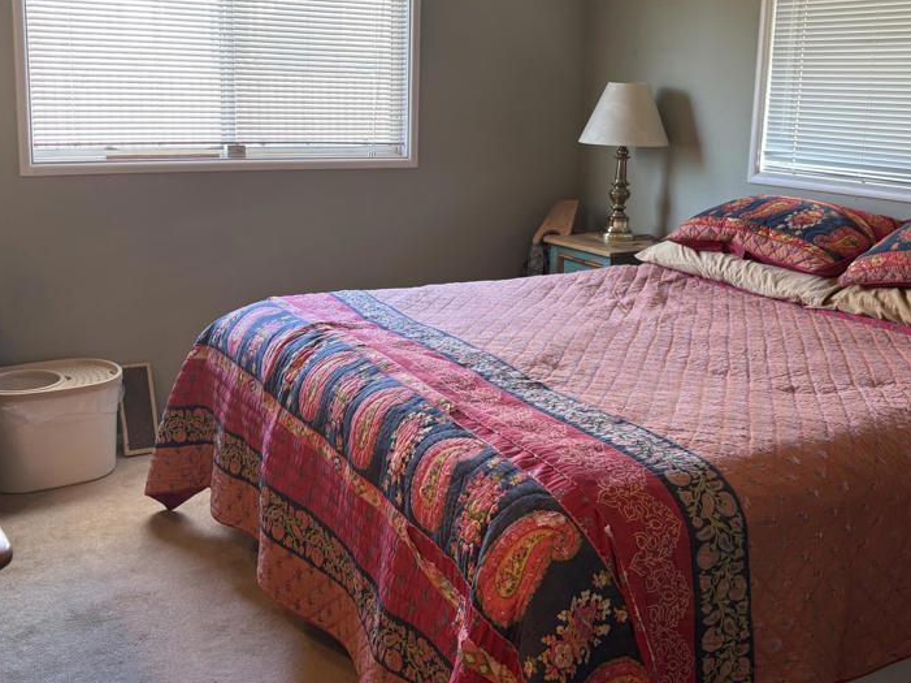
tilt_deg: -10.7
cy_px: 277
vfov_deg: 37.6
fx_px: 1000
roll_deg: -0.9
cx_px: 439
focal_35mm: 38
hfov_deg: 49.0
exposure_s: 1/60
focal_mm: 5.96
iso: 100
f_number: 1.6
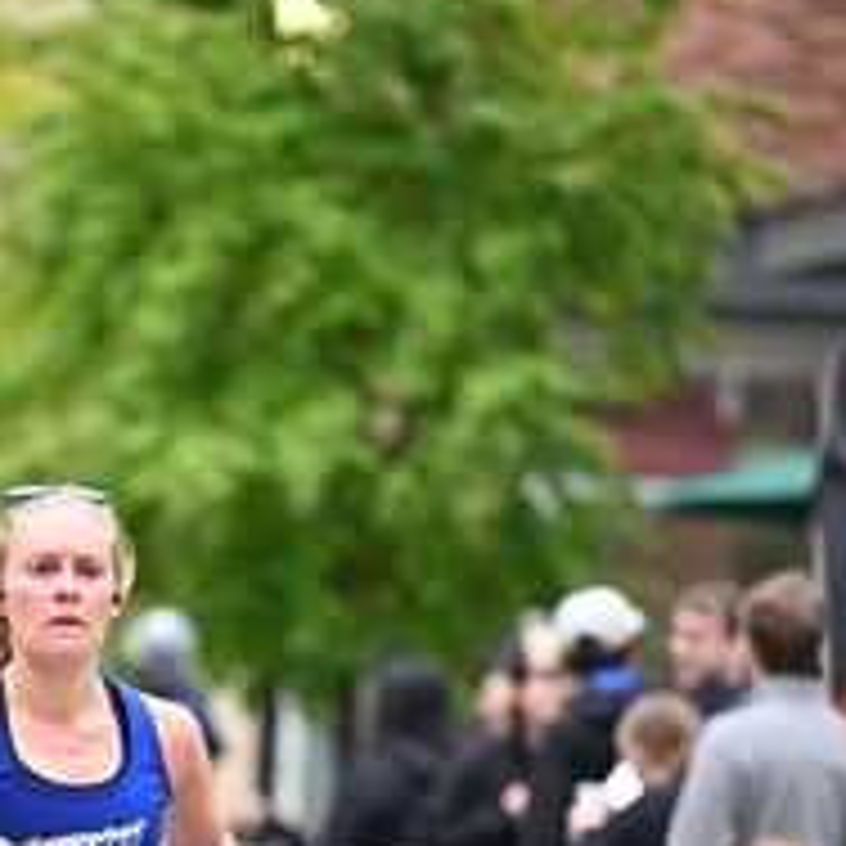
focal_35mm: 360
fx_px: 9954
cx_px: 29
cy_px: 918
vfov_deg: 4.9
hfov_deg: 4.9
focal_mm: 145
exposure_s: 1/1600
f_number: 2.8
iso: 1250
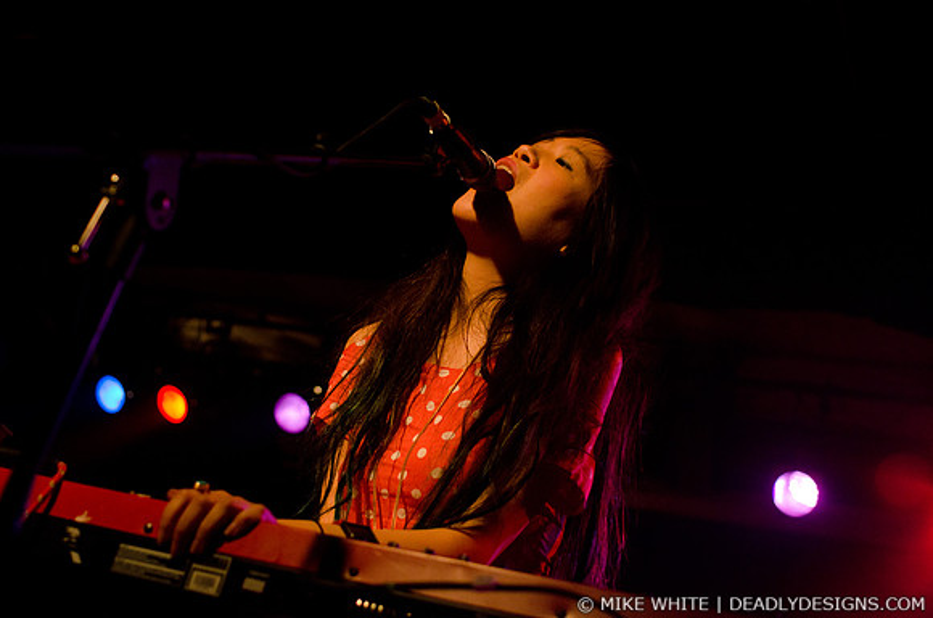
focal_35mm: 52
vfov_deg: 25.6
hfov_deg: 37.9
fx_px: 1358
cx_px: 466
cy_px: 309
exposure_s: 1/100
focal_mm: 35
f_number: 2.8
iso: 2000
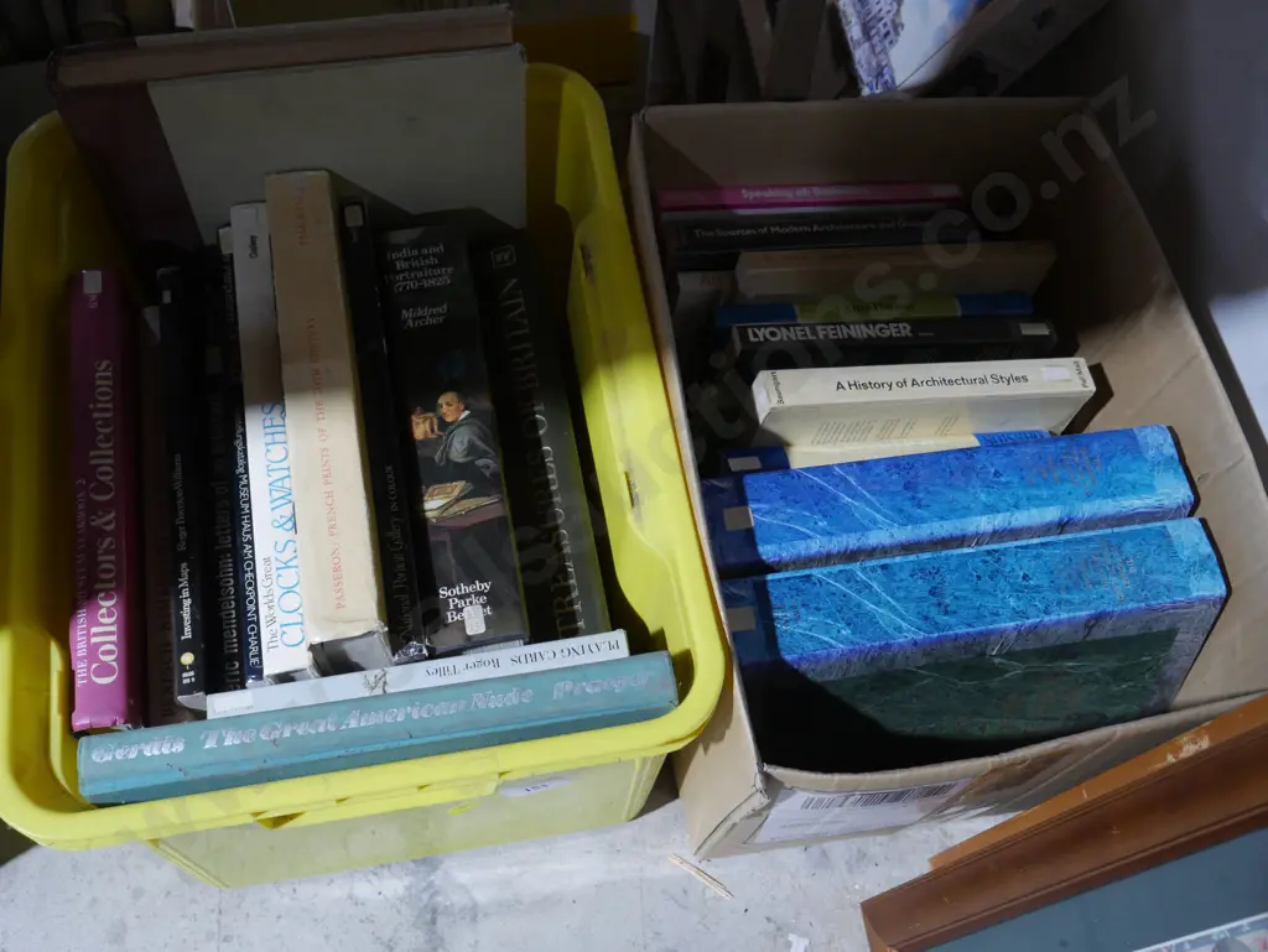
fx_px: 1393
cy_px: 476
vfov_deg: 37.8
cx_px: 634
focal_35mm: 38
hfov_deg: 49.0
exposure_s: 1/60
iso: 1000
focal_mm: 19
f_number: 4.1
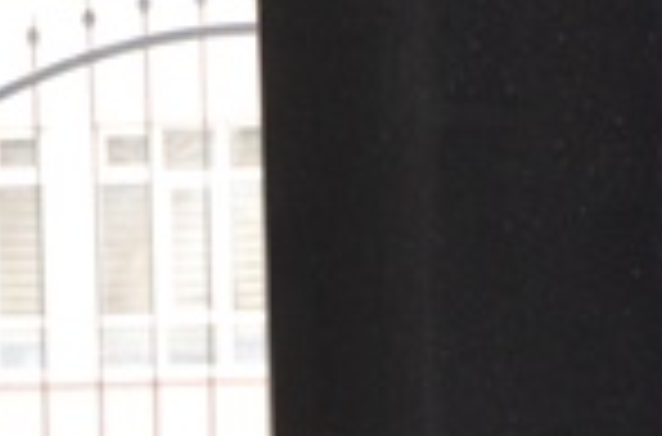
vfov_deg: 4.7
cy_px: 694
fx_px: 5279
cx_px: 342
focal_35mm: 288
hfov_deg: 7.2
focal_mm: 44
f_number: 4.2
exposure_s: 1/125
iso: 720
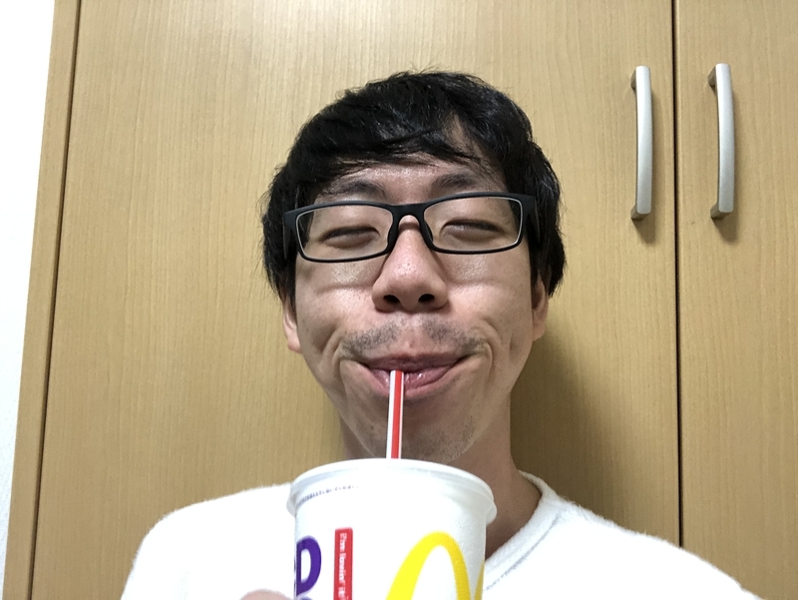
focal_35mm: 32
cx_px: 399
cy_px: 300
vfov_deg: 44.2
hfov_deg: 56.8
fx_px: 738
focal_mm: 2.87
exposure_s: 1/33
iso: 320
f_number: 2.2
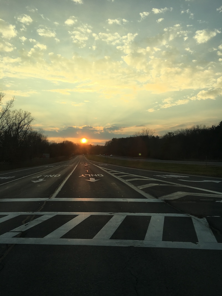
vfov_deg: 61.7
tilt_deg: +2.5
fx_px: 248
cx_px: 111
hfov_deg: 48.2
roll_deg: +3.6
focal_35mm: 29
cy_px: 148
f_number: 2.2
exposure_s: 1/732
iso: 25
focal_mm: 4.15
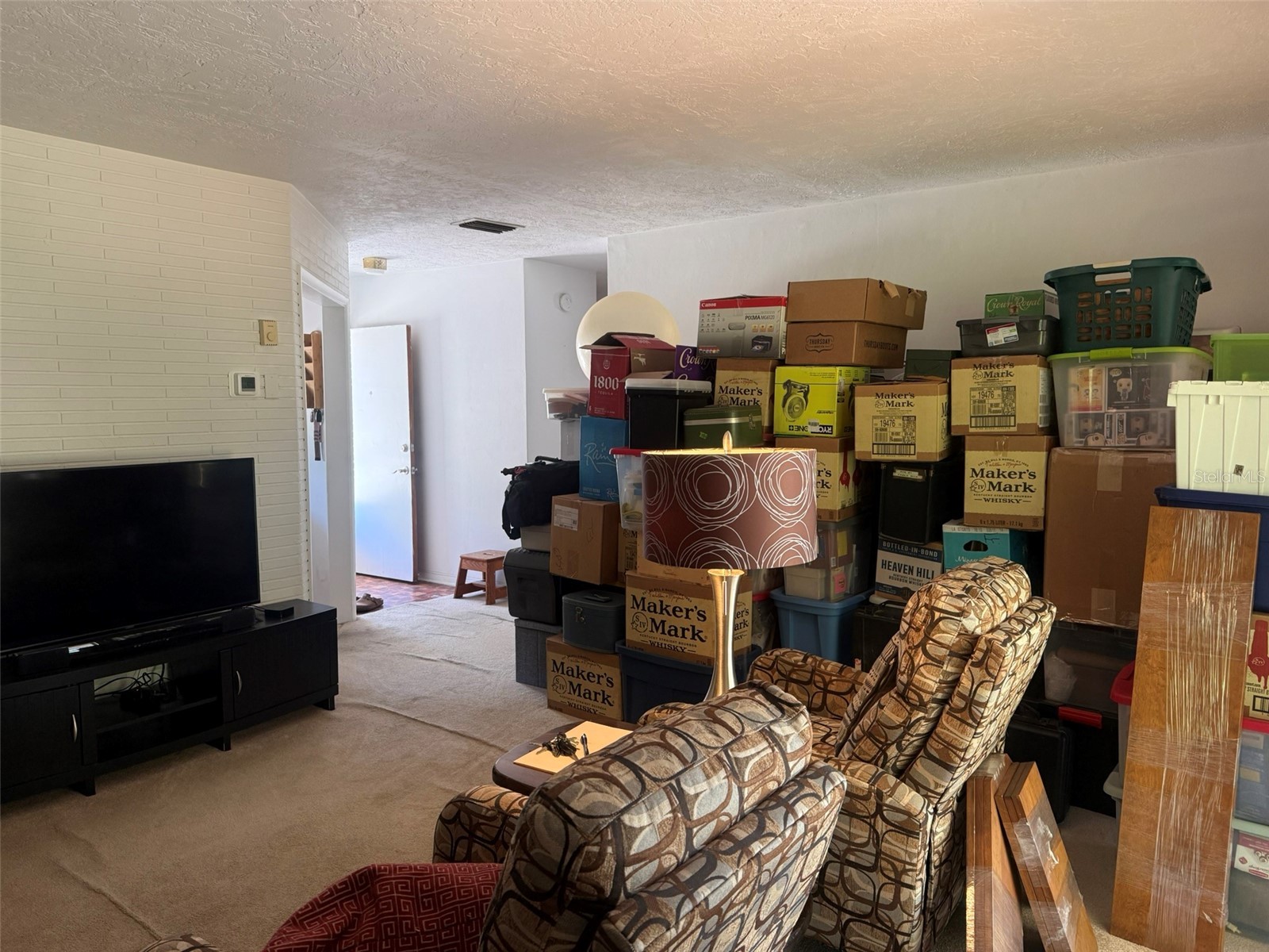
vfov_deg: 56.8
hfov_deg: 71.6
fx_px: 880
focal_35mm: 24
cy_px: 476
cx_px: 634
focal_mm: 6.76
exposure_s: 1/60
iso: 200
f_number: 1.78
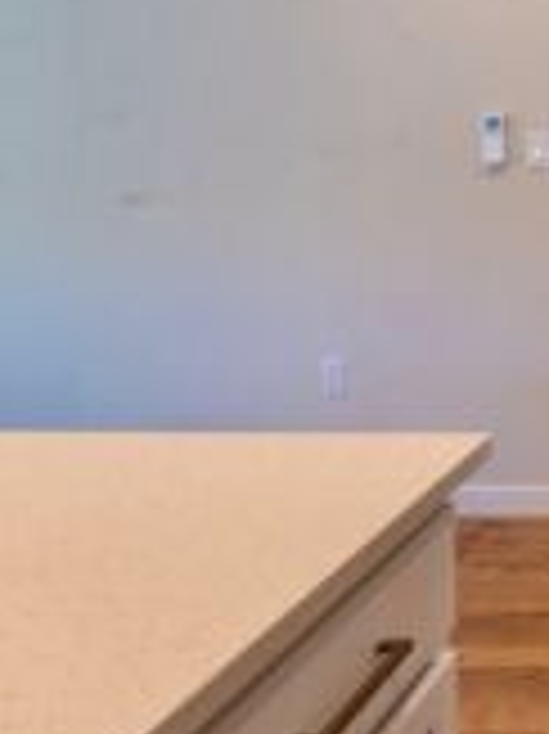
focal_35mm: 33
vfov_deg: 53.6
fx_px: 699
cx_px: 608
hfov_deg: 36.2
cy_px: 209
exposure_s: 1/25
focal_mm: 14
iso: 320
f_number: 11
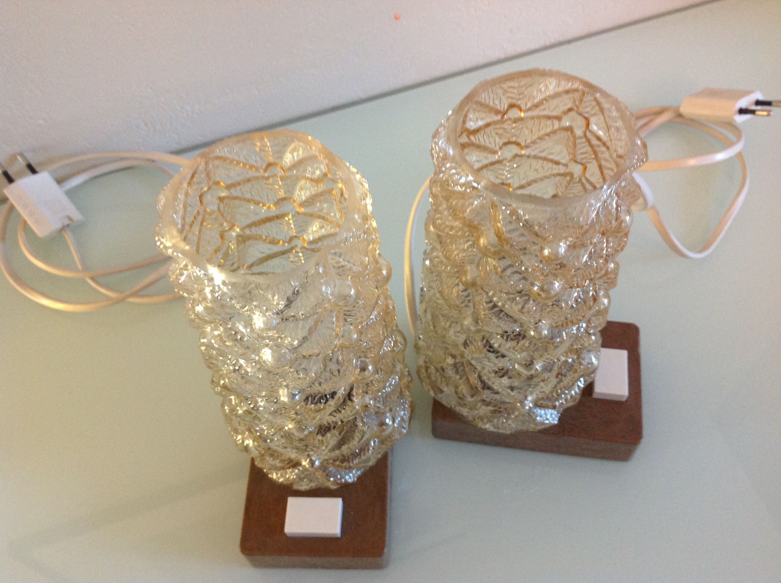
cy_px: 292
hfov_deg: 52.7
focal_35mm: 35
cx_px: 390
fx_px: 788
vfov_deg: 40.6
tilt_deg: -58.5
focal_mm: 4.28
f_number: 2.4
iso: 200
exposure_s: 1/17
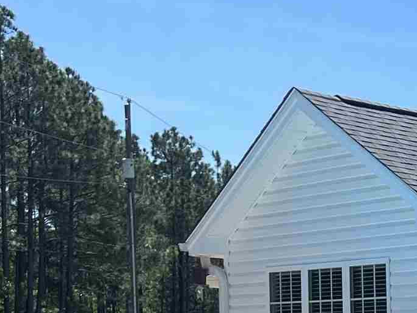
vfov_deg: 12.0
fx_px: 1409
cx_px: 703
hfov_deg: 15.0
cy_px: 492
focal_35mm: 117
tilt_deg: -5.7
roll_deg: -0.9
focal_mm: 5.7
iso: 50
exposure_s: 1/3356
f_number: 1.5
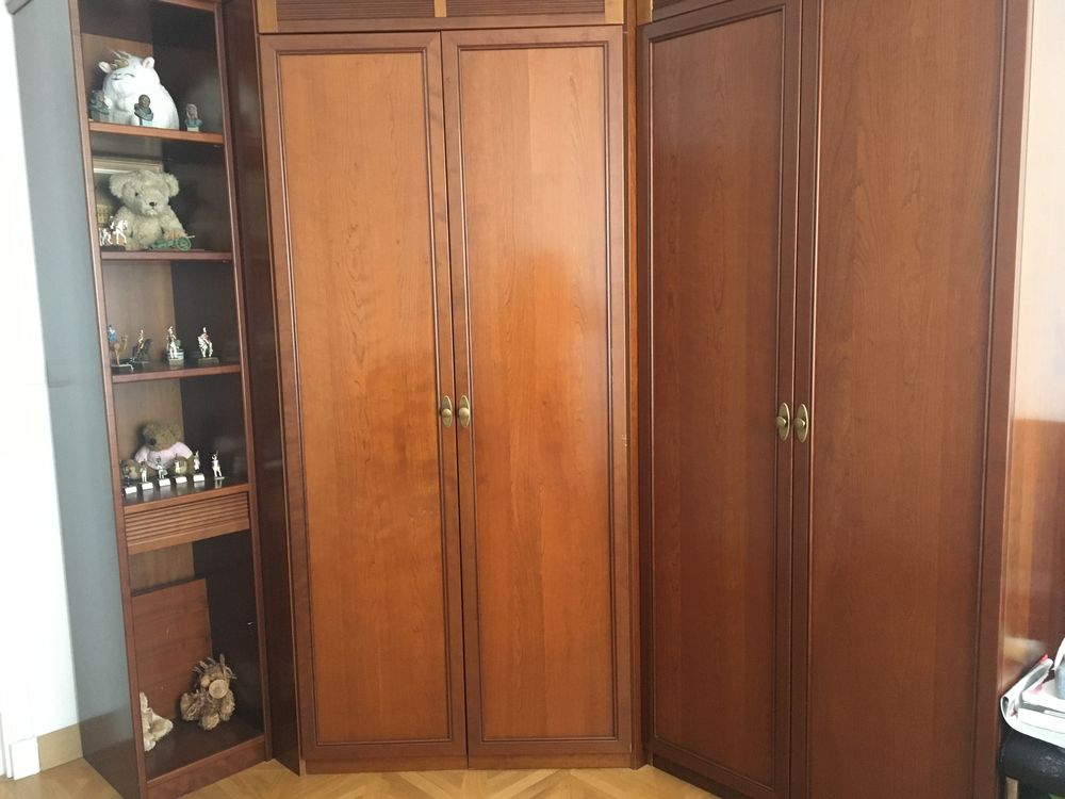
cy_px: 400
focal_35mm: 29
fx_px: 892
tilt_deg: -6.0
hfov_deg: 61.7
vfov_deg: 48.2
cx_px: 532
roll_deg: +1.7
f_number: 2.2
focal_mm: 4.15
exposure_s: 1/17
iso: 250
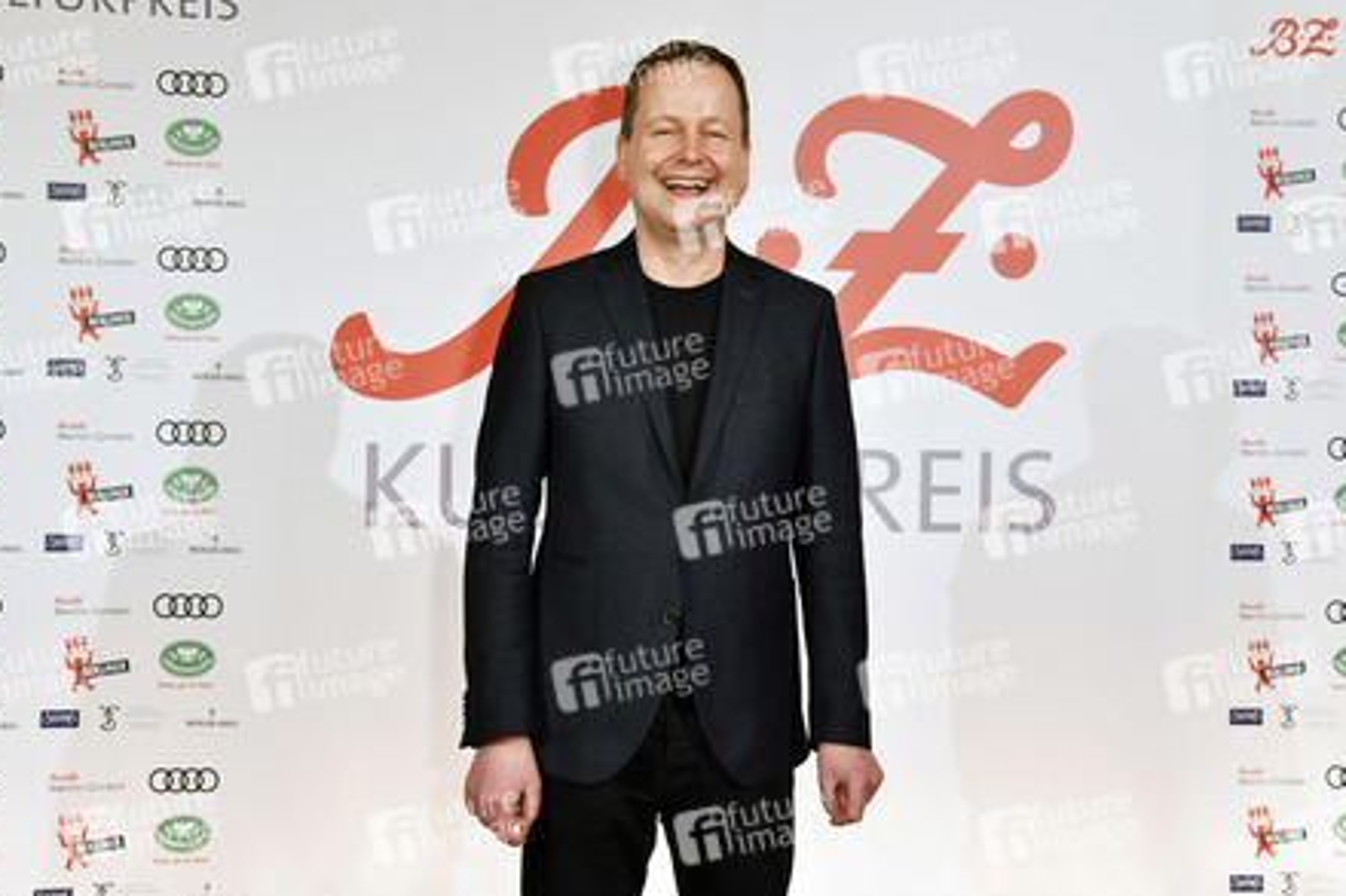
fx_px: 1532
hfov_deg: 47.4
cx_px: 671
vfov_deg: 32.6
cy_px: 446
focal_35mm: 41
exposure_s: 1/125
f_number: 6.3
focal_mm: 40
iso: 3200
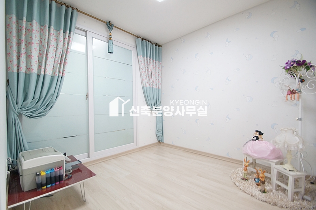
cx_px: 158
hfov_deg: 100.4
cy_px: 105
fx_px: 132
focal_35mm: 15
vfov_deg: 77.2
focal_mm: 10
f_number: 3.5
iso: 800
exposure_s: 1/100
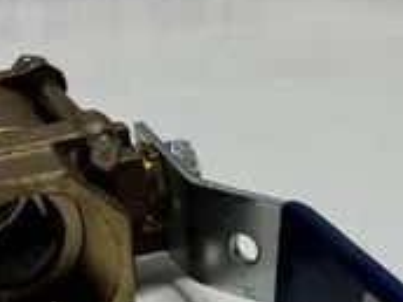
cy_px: 316
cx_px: 162
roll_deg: +4.7
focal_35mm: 121
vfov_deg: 12.1
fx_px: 1409
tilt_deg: -28.0
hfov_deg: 16.3
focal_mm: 5.96
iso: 32
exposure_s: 1/471
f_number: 1.6
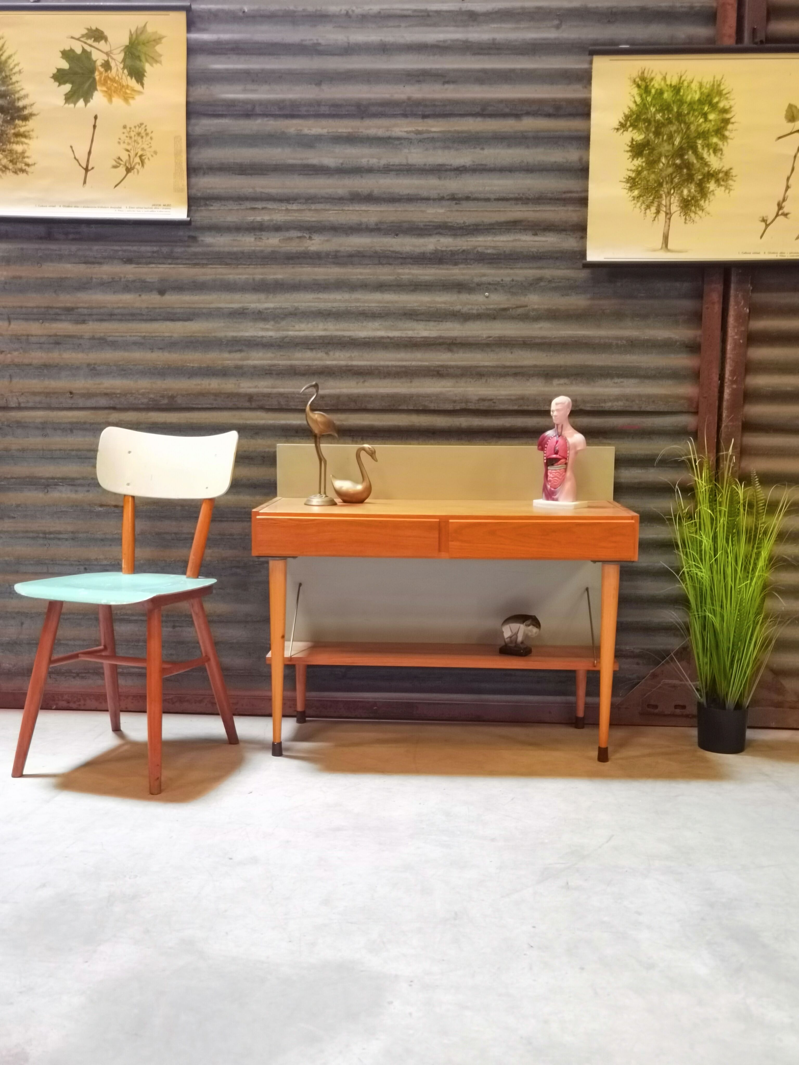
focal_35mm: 30
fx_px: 923
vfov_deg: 60.0
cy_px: 532
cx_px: 400
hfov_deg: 46.8
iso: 800
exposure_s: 1/100
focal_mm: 6.71
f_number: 1.9
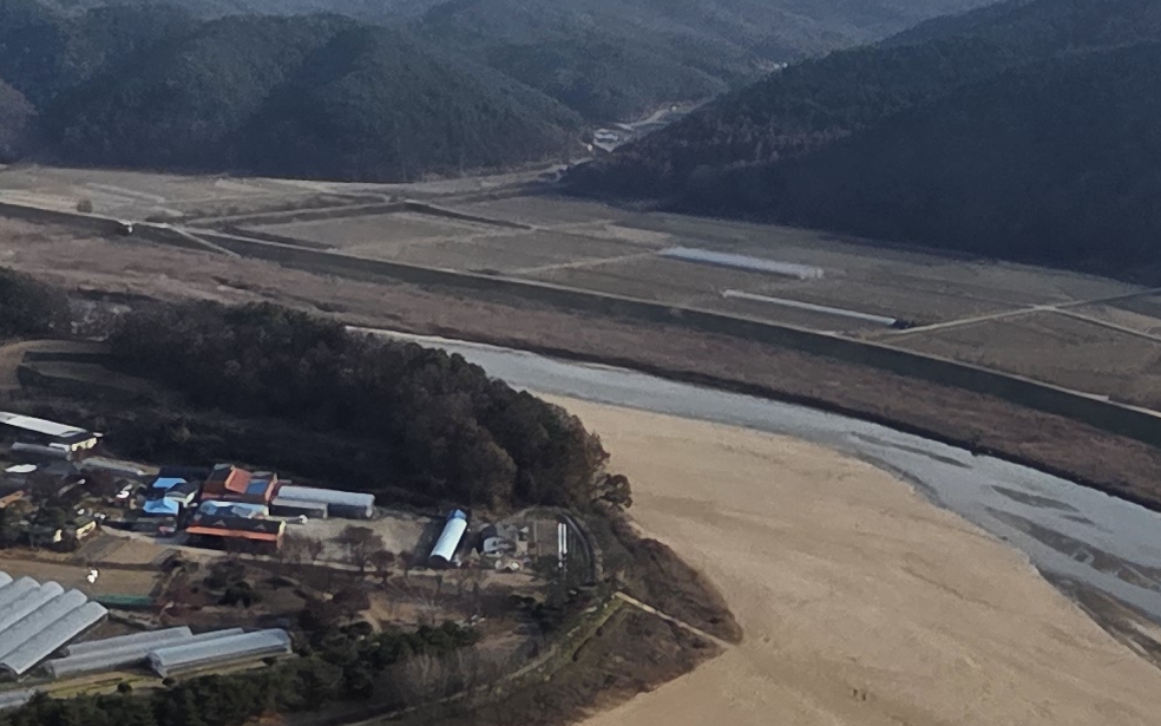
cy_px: -111
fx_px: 1772
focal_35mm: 56
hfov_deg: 33.4
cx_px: 15
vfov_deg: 21.7
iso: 50
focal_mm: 2.2
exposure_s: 1/2122
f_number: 2.2
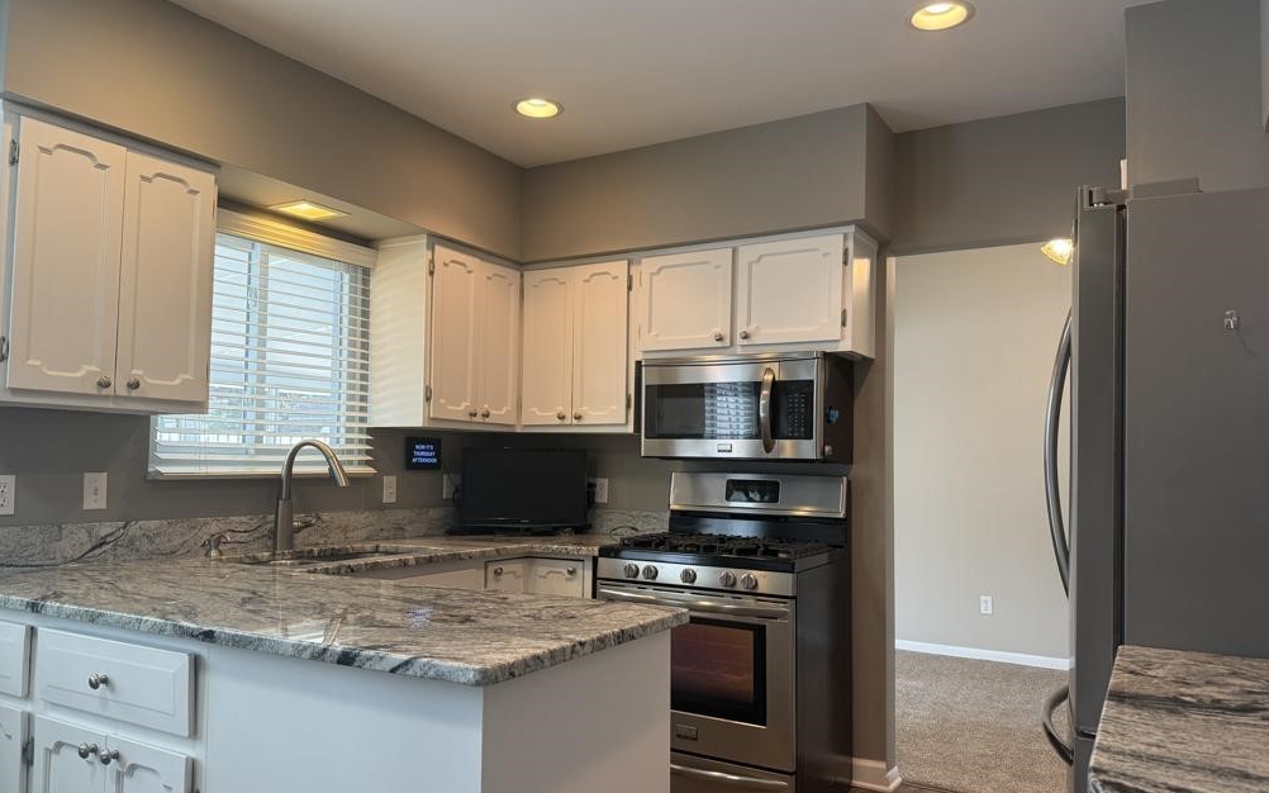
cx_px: 626
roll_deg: -1.1
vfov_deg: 47.6
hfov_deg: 70.4
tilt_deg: +2.6
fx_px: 899
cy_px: 417
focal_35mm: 26
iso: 200
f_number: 1.78
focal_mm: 6.76
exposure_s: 1/120
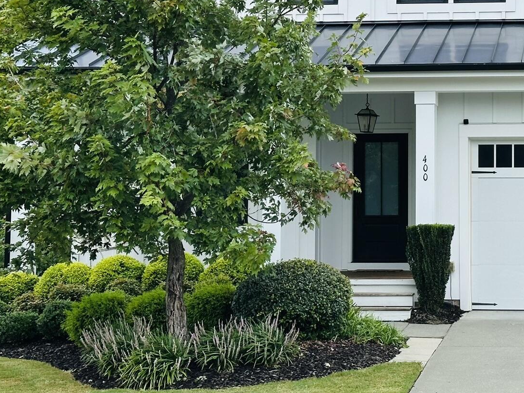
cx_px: 450
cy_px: 109
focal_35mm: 90
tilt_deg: +4.6
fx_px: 1362
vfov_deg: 16.3
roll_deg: -0.4
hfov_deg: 21.4
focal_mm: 6.86
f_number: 1.78
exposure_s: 1/1376
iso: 64
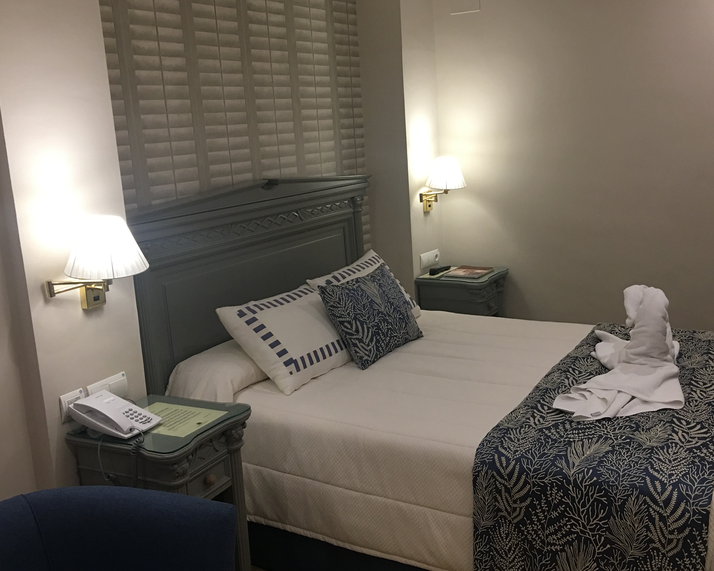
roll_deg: +2.6
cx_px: 406
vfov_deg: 40.1
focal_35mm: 37
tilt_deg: -11.1
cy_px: 278
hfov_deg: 48.9
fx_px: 782
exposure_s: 1/17
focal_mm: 4.15
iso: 64
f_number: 2.2
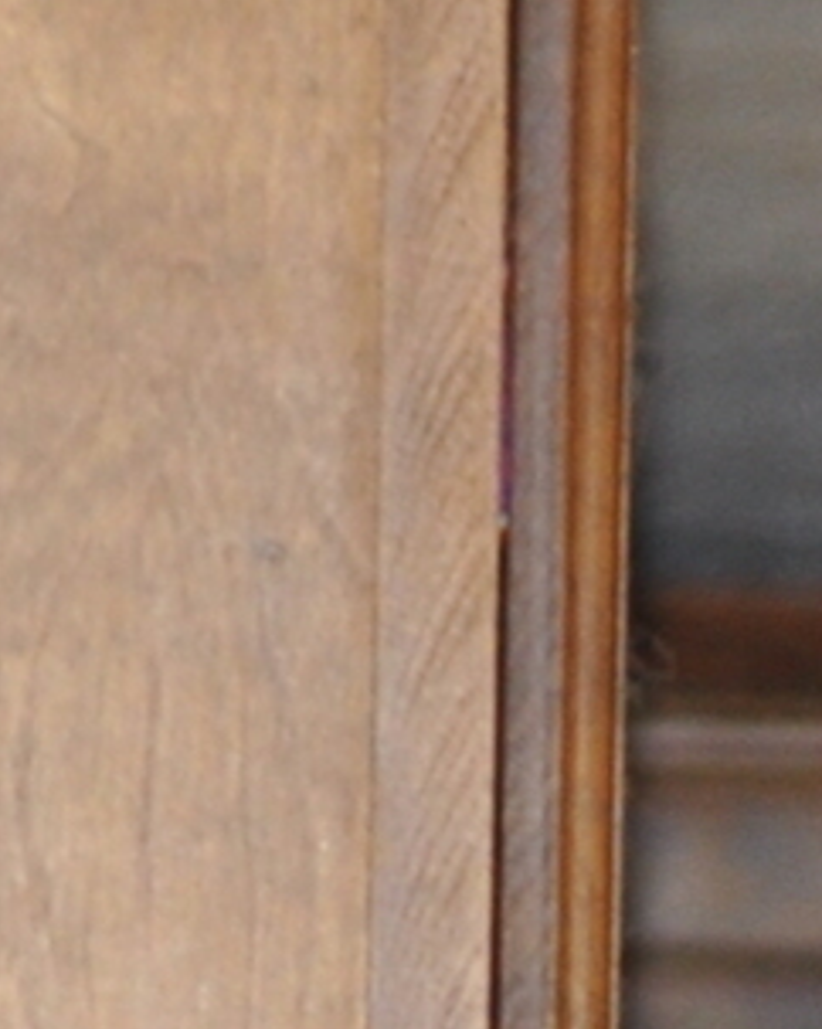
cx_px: 4545
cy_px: 2917
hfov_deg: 2.1
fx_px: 21704
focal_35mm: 713
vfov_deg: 2.7
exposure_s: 1/200
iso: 360
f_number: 2.8
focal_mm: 50
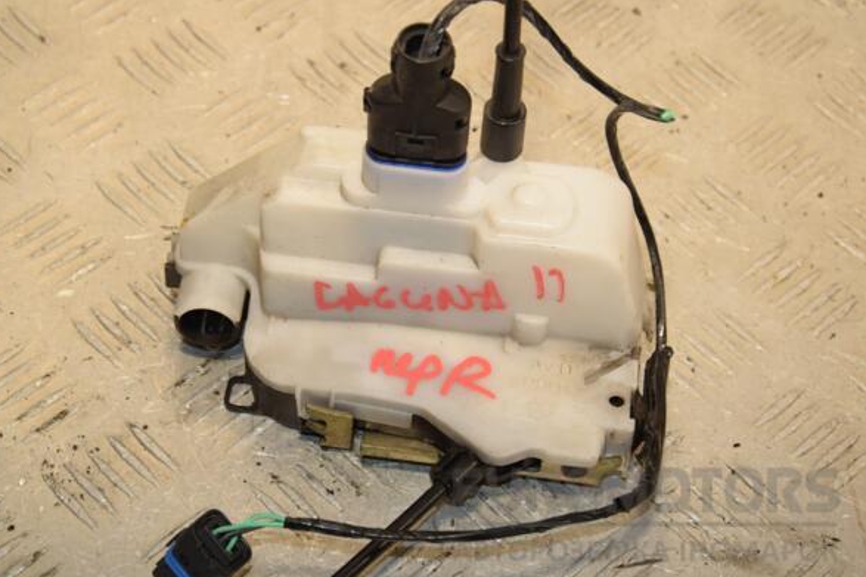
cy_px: 294
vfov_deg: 15.4
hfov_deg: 22.9
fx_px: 2140
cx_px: 425
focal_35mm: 89
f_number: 7.1
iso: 800
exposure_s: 1/200
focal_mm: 58
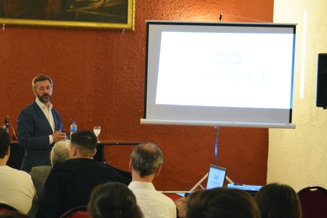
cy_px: 154
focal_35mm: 101
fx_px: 918
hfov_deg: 20.1
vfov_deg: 13.5
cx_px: 89
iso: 3600
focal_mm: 46
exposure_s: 1/60
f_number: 5
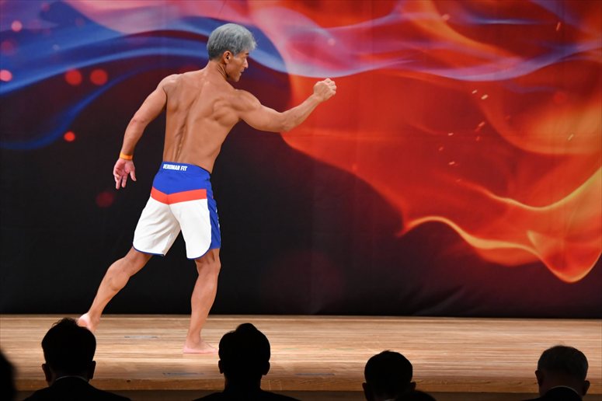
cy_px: 200
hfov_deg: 8.6
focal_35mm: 240
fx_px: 4011
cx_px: 301
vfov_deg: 5.7
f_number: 5.6
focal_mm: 160
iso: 3200
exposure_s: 1/400
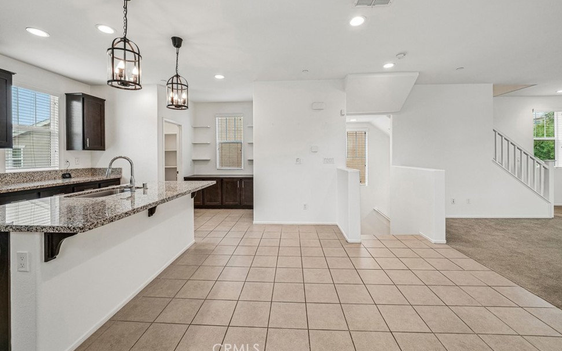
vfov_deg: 78.4
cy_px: 160
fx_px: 214
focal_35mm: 14
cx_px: 278
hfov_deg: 105.3
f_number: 10
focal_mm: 13
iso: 400
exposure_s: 1/25
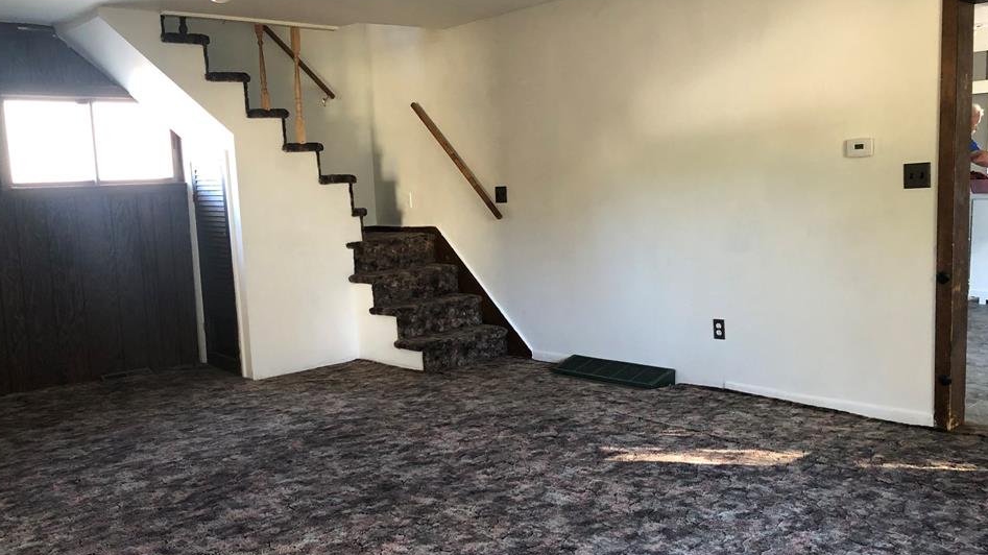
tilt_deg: -8.1
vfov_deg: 35.6
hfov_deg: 59.4
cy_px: 308
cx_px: 459
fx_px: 864
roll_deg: +3.9
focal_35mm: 33
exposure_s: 1/15
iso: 80
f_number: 1.8
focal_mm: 4
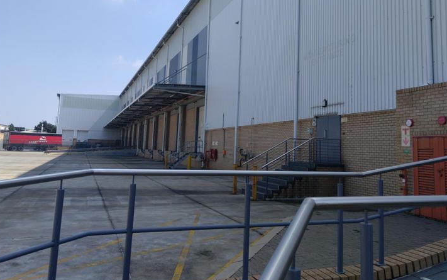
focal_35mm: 31
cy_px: 103
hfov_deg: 61.2
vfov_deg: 40.3
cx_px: 223
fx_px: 378
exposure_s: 1/1244
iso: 100
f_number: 1.8
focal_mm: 4.7
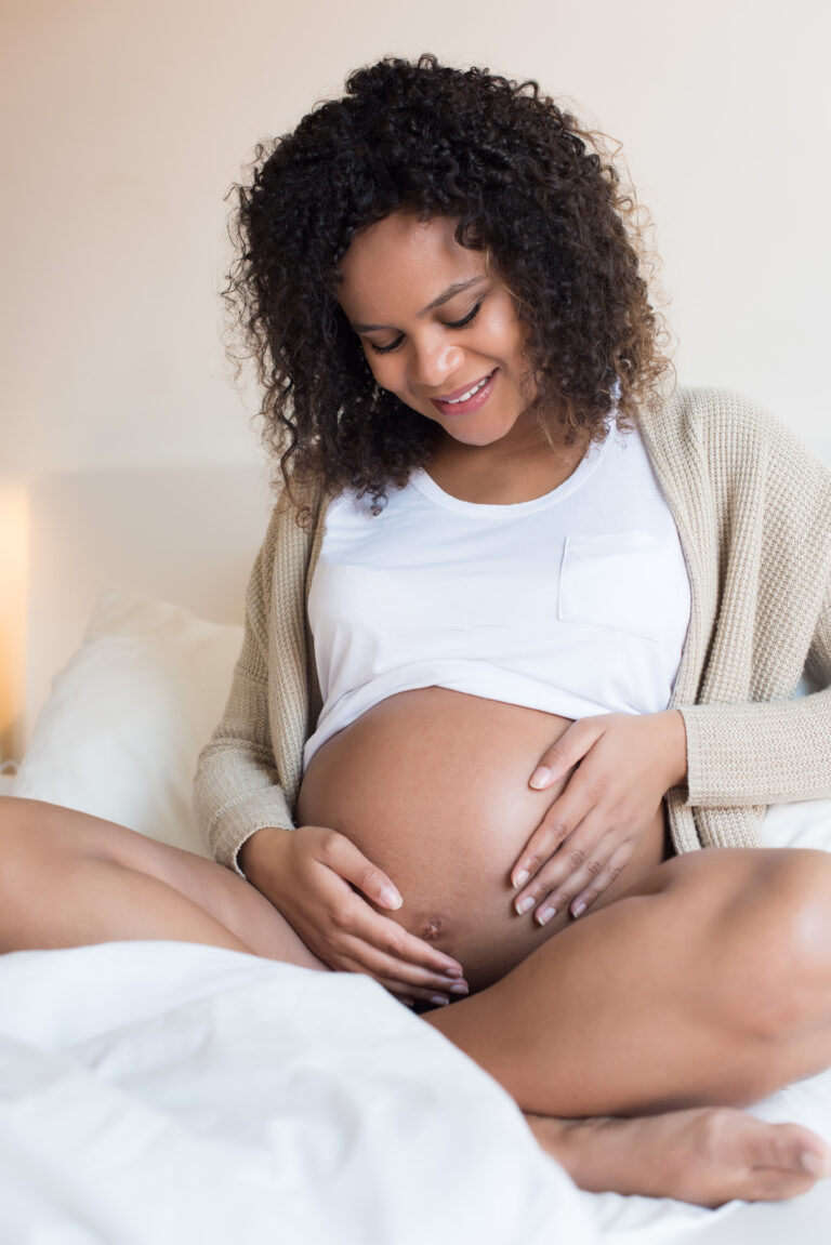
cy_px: 622
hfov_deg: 27.0
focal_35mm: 50
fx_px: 1730
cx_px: 416
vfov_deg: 39.6
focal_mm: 50
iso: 500
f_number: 4
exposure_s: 1/125
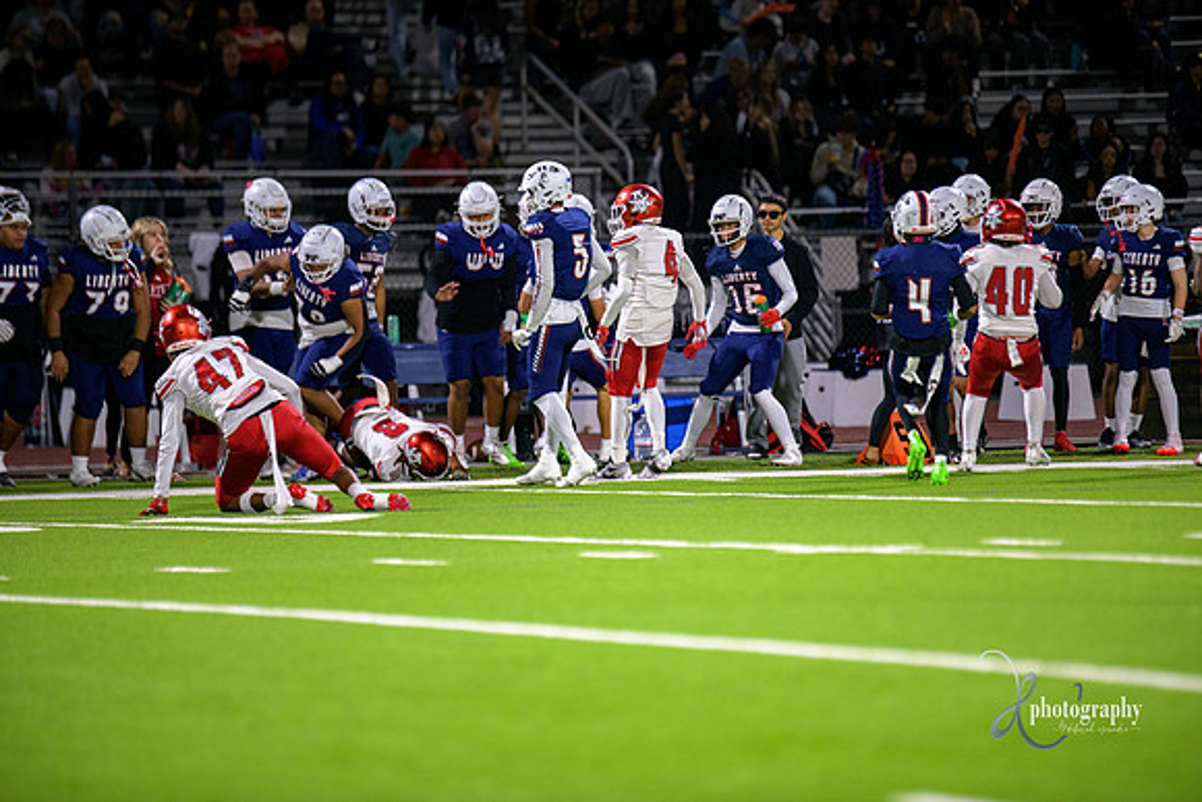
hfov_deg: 6.9
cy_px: 401
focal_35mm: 300
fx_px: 10019
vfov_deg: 4.6
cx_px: 601
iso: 2000
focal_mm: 300
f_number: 2.8
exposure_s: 1/250
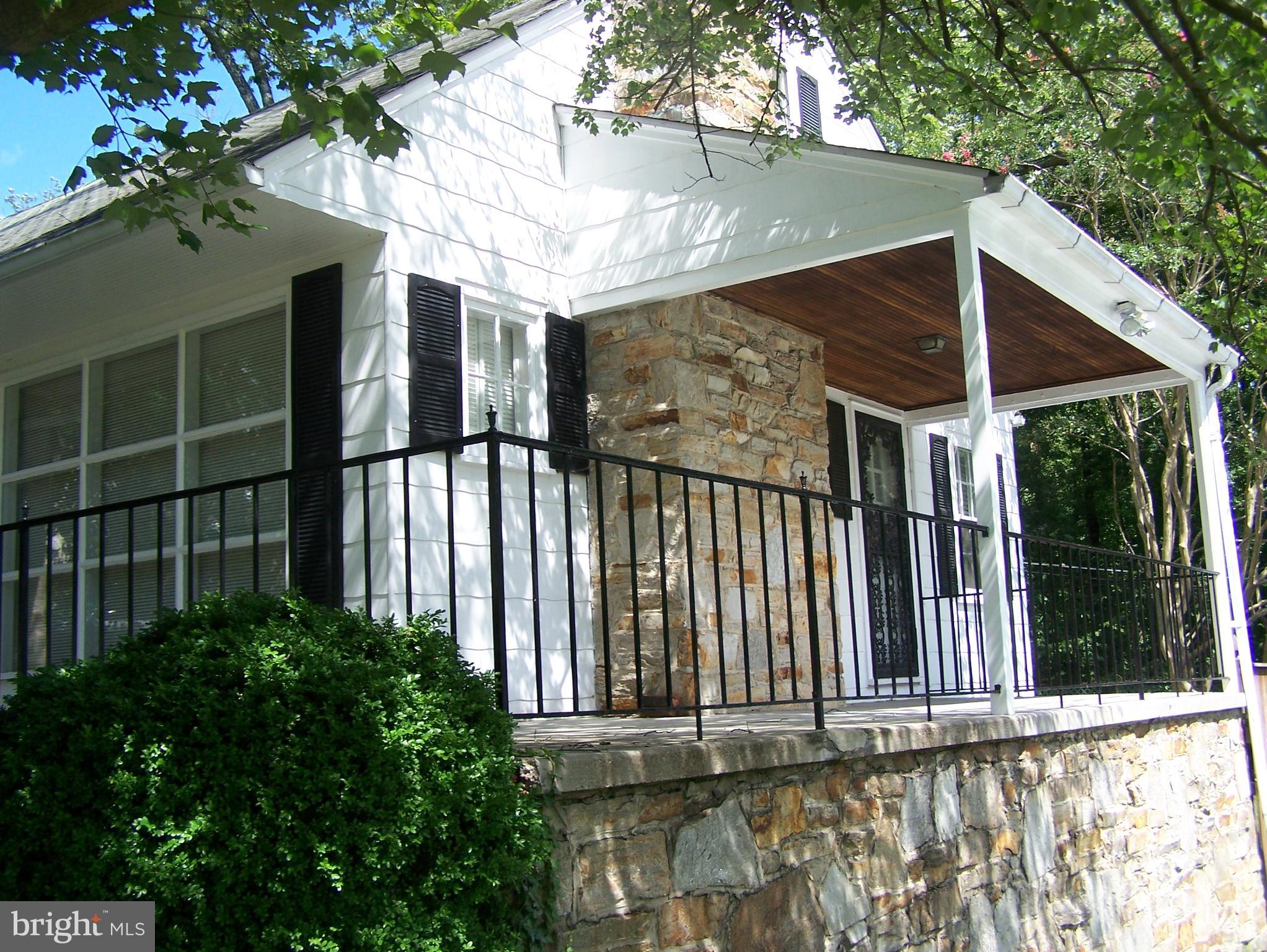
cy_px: 476
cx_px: 634
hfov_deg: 48.9
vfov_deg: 37.8
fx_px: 1392
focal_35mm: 38
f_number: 2.8
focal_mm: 6.3
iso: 80
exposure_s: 1/400
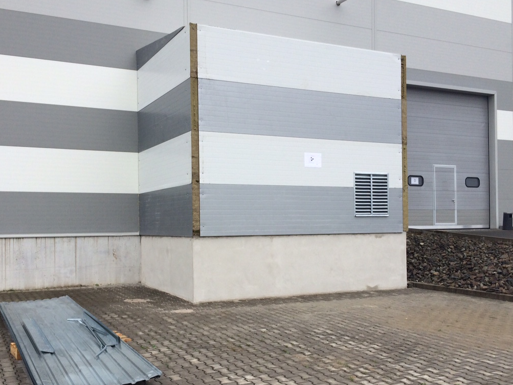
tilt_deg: +0.6
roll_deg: +1.9
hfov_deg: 50.0
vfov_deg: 38.6
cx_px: 227
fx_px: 548
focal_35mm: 37
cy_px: 223
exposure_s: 1/1244
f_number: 2.2
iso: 32
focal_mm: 4.15
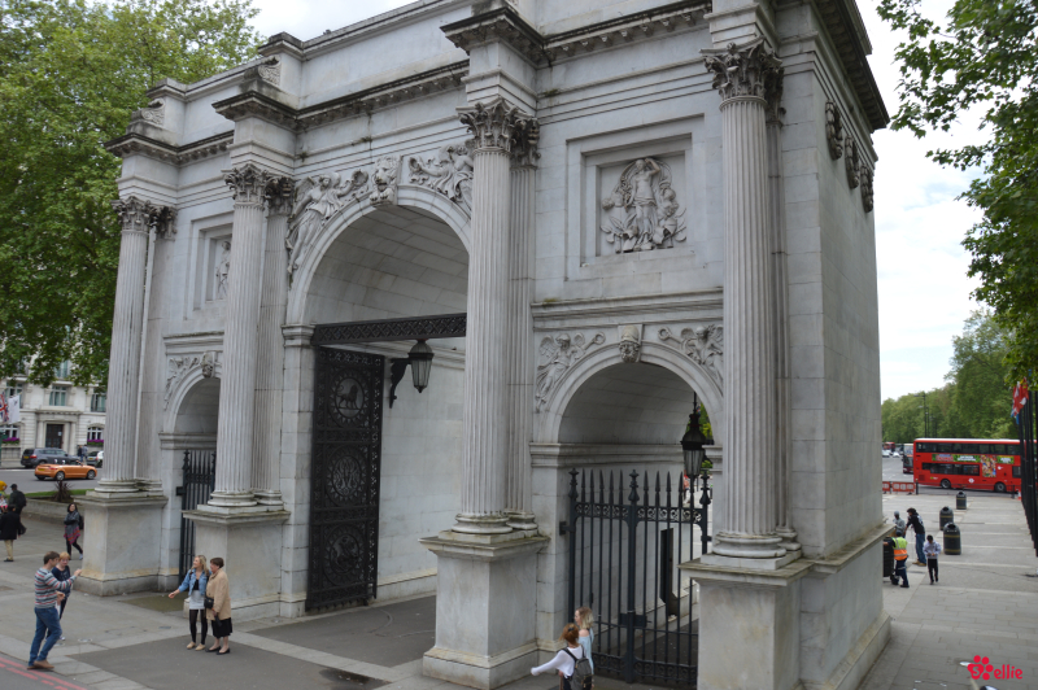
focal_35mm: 27
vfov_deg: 47.9
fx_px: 778
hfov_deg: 67.4
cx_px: 519
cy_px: 345
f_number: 7.1
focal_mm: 18
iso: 100
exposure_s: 1/200
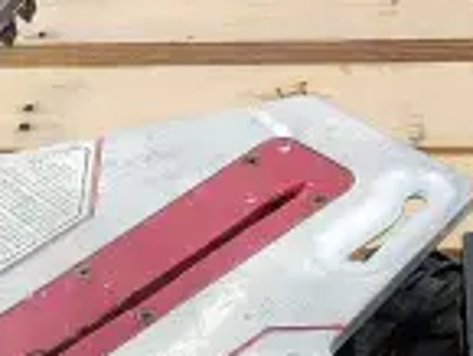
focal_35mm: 152
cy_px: 310
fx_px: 2079
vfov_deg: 9.7
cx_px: 39
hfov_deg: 12.9
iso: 250
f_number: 1.8
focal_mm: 6.4
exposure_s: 1/120
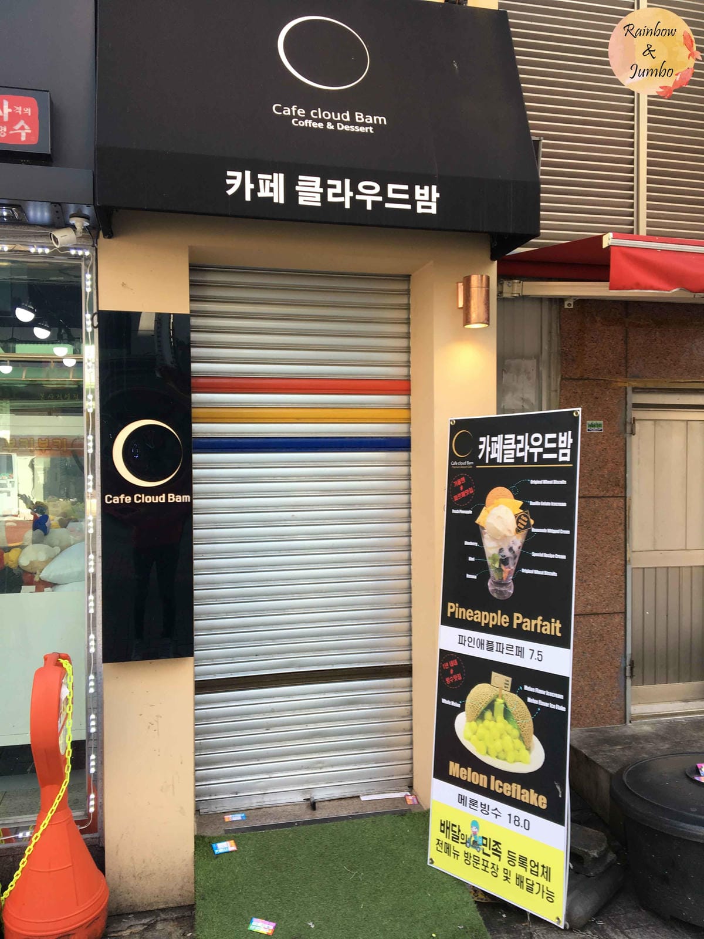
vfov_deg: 61.7
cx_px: 352
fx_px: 786
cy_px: 470
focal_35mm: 29
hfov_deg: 48.2
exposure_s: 1/120
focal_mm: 4.15
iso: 25
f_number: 2.2
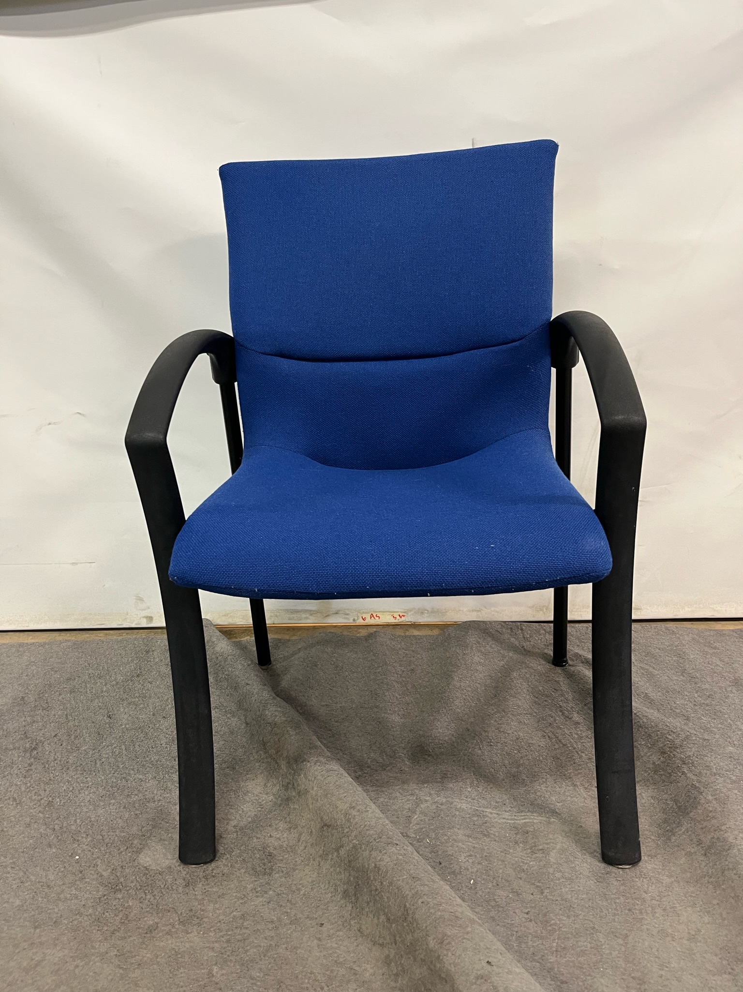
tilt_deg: -19.4
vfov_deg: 67.3
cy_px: 496
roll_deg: +4.2
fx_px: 744
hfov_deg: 53.0
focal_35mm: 26
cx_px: 372
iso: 200
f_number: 1.6
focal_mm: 5.1
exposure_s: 1/50
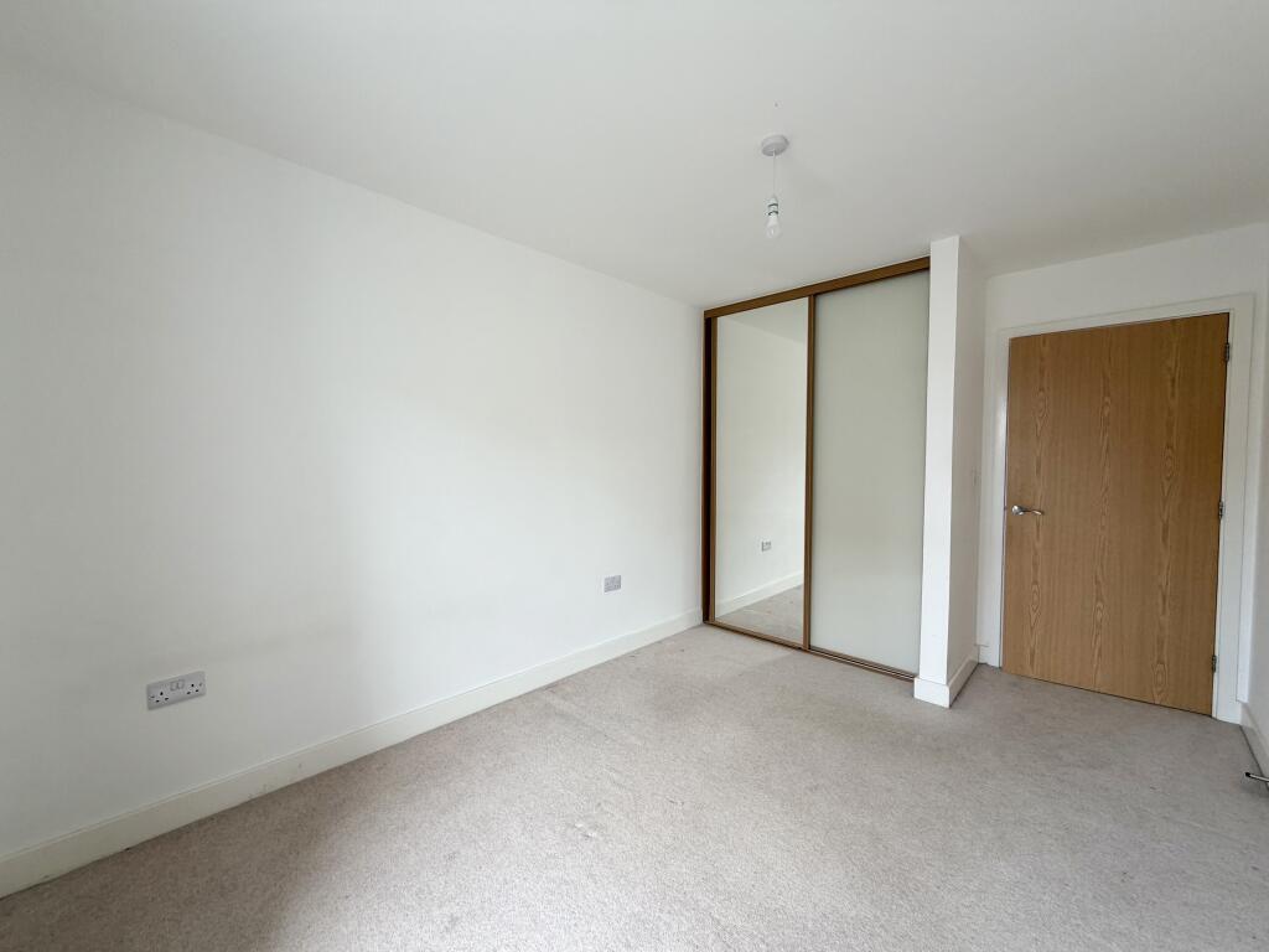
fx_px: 513
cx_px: 634
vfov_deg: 85.7
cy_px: 476
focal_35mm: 14
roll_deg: +0.5
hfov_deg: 102.1
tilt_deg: -1.8
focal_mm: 2.22
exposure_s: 1/121
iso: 125
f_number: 2.2
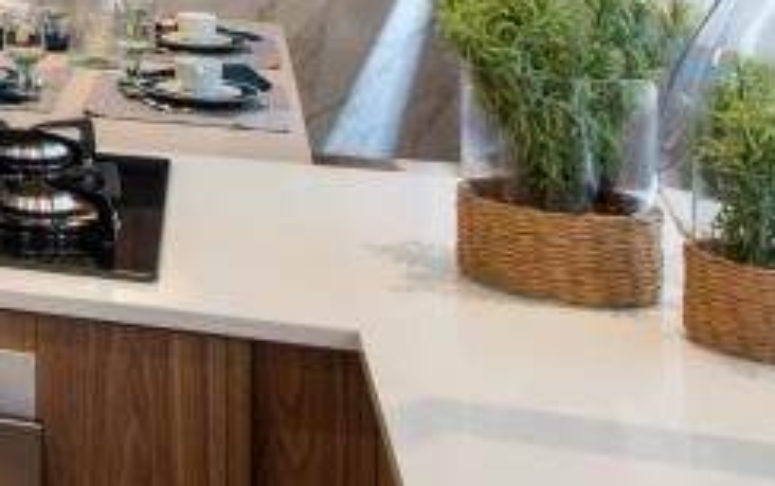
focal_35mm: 77
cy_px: -148
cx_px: -483
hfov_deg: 21.2
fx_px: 1628
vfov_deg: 16.1
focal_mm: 18
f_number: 11
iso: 100
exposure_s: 1/1.25
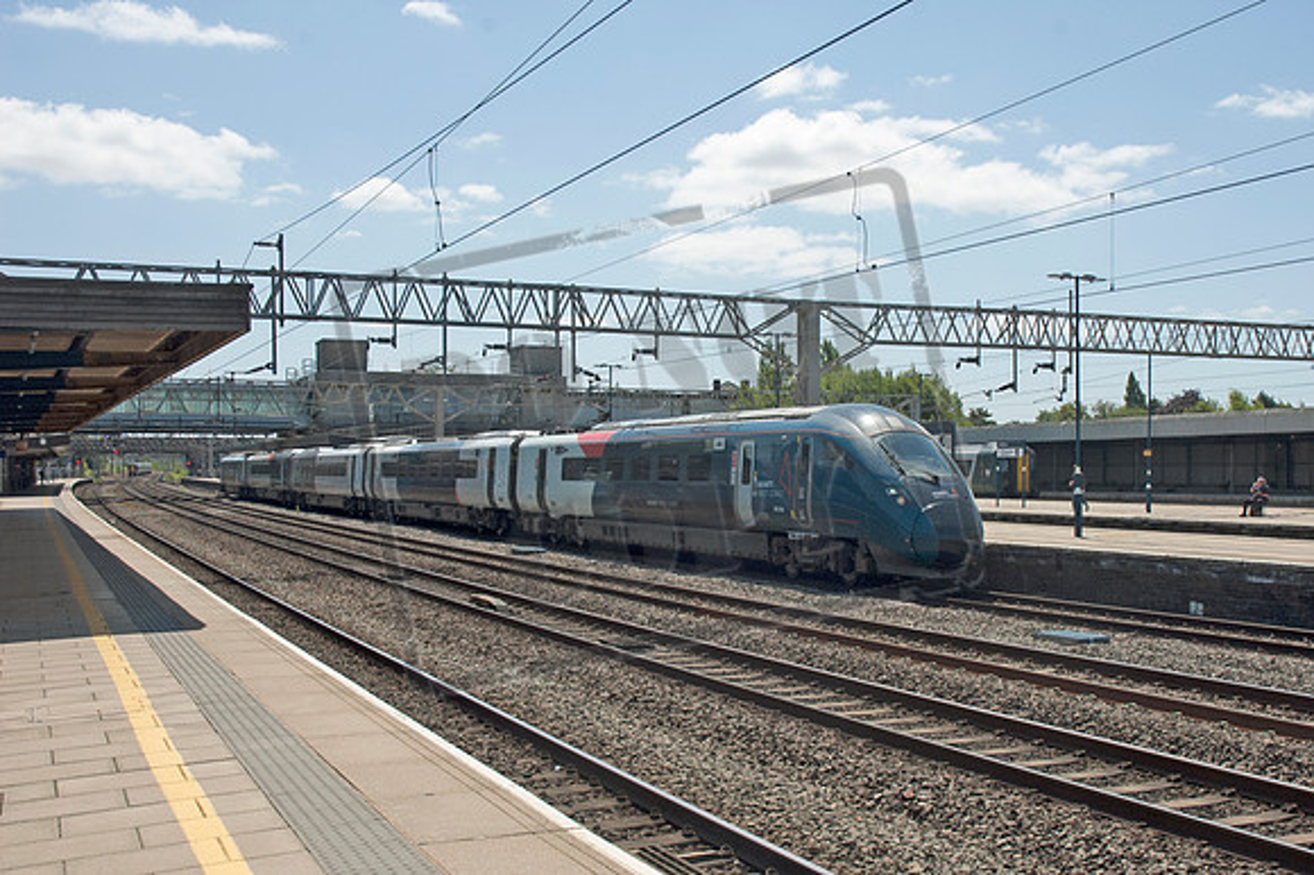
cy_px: 438
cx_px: 657
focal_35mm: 36
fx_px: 1313
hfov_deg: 53.2
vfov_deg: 36.8
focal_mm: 24
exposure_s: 1/320
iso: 200
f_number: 9
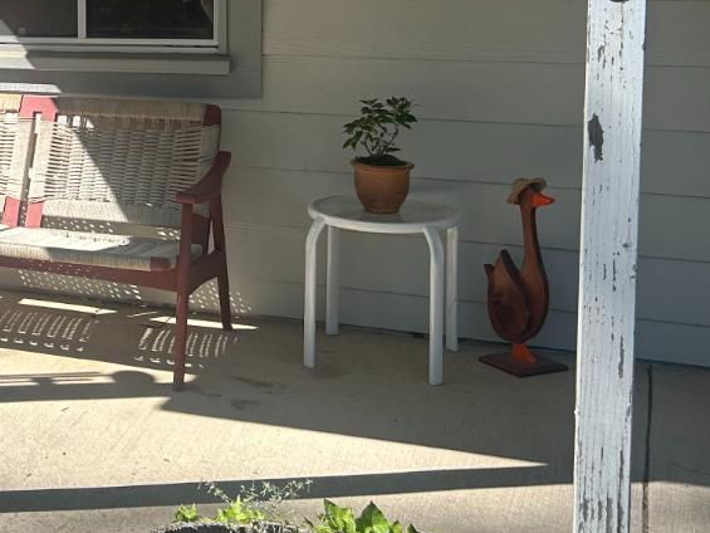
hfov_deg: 24.7
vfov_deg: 20.8
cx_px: -204
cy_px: 46
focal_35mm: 69
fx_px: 1416
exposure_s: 1/1779
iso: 50
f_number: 1.5
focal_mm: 5.7
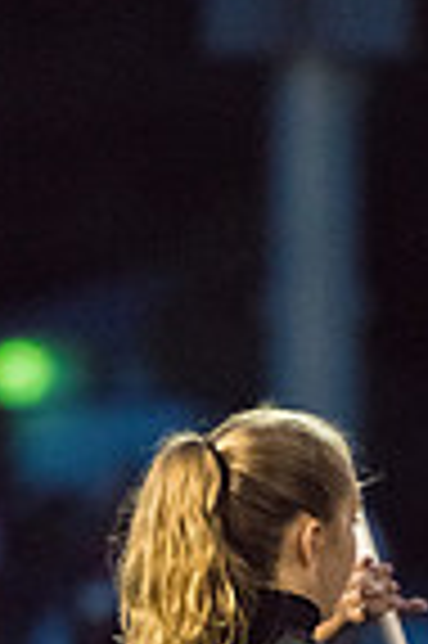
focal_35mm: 1165
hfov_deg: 1.2
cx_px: 284
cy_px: 991
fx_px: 20825
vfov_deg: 1.8
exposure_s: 1/800
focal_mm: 370
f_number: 5.6
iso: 10000
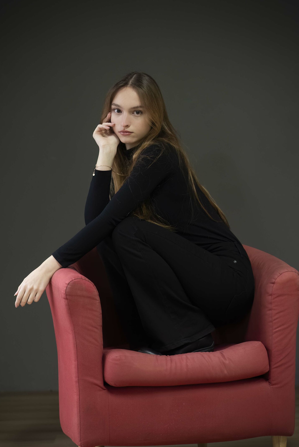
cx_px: 137
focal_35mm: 117
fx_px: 1456
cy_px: 242
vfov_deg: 17.5
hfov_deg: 11.7
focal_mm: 105
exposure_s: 1/100
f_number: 4.5
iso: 2500
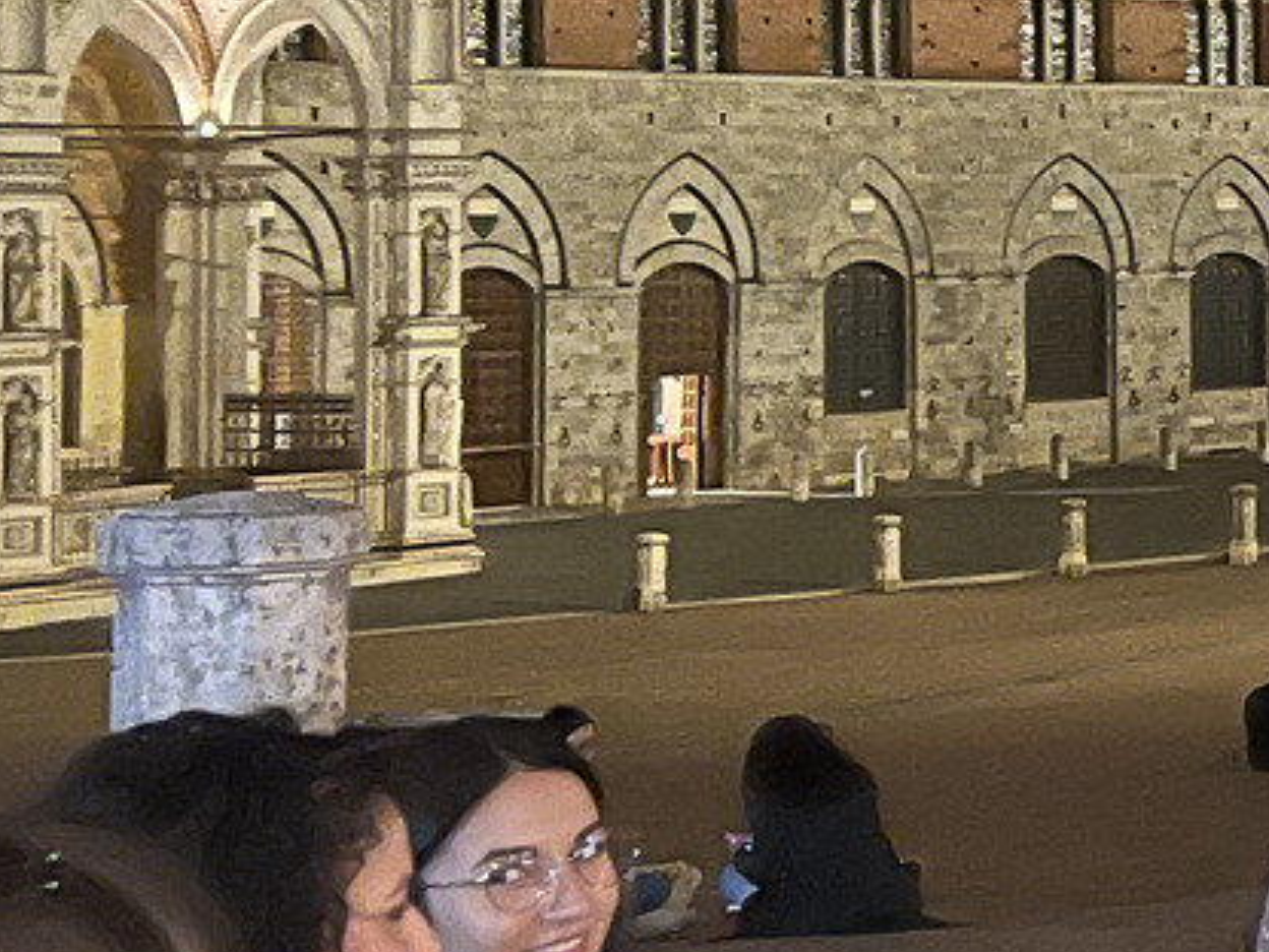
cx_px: 2358
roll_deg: +1.7
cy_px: 46
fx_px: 3666
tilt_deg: +2.8
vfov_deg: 14.6
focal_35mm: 100
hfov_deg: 16.2
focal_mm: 5.7
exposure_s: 1/20
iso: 800
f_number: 1.5
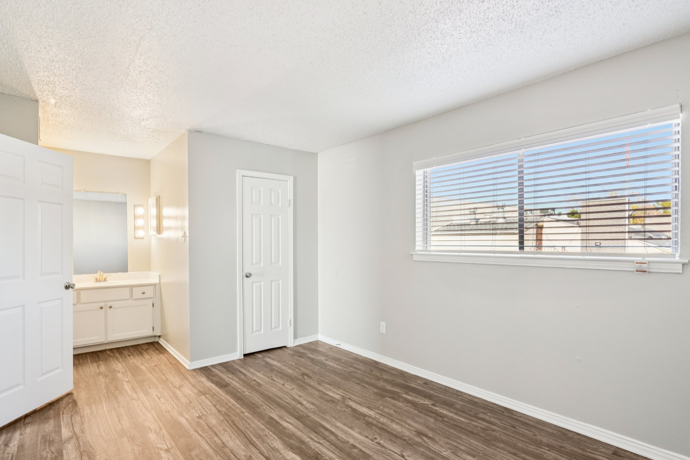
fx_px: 345
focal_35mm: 18
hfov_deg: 89.9
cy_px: 245
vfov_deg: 67.3
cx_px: 321
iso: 400
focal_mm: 16
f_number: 8
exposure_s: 1/30
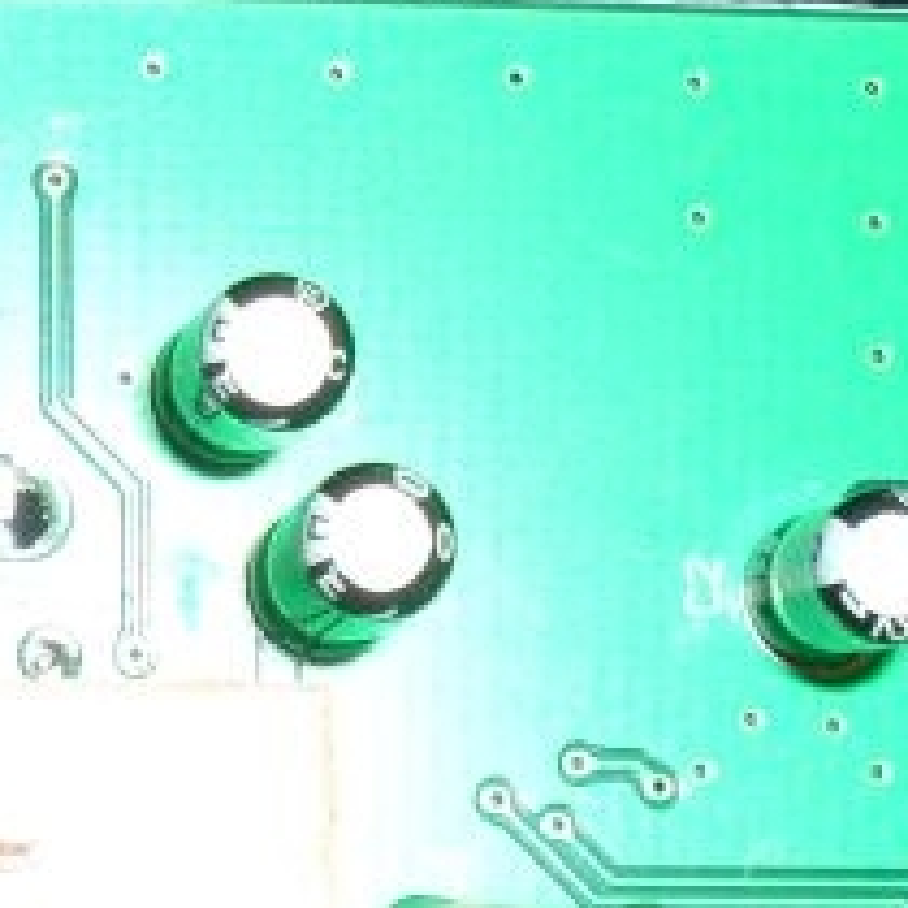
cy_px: 839
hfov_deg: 11.3
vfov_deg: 11.5
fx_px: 4481
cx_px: -225
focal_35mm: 151
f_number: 3.2
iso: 200
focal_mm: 6.3
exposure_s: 1/45
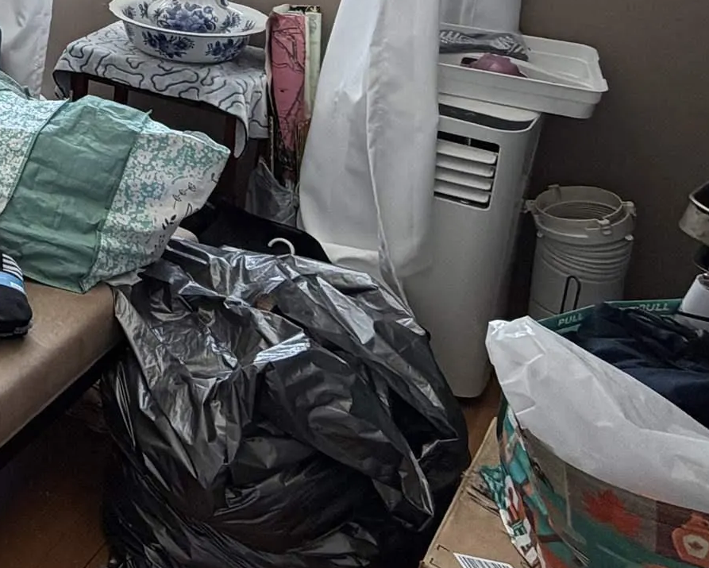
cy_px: -47
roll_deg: +0.8
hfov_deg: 28.8
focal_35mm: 47
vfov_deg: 29.2
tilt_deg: -13.2
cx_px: -296
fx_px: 987
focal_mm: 2.22
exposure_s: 1/120
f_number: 2.2
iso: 100
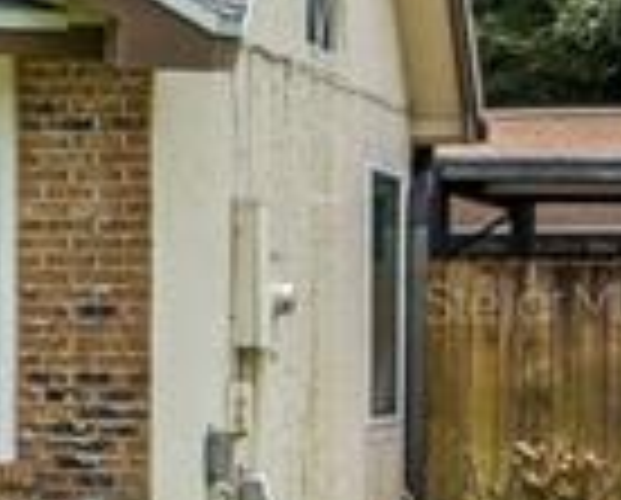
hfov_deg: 7.1
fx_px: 4089
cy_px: 302
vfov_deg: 7.0
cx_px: -1624
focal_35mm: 222
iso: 125
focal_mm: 32
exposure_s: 1/50
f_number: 22
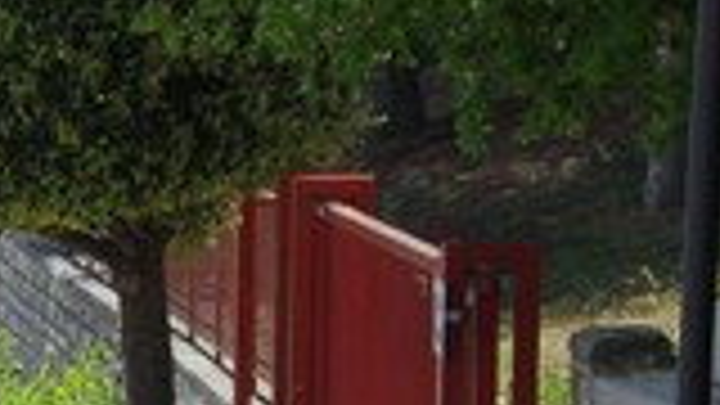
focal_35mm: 295
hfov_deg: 7.2
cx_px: -369
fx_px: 5632
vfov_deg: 4.1
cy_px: 488
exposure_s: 1/320
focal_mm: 60
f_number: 11
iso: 640
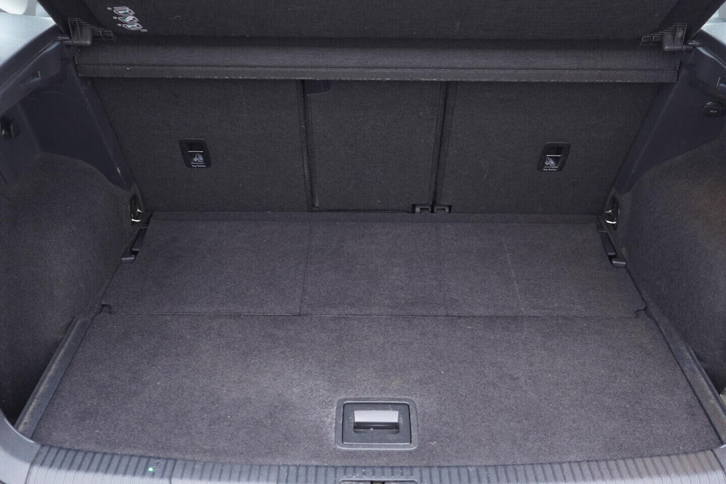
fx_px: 726
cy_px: 242
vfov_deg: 36.9
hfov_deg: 53.1
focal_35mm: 36
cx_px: 363
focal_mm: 24
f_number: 2.8
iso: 640
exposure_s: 1/40
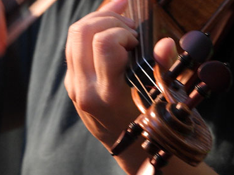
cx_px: 124
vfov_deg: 1.1
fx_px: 9242
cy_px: 100
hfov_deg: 1.5
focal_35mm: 1368
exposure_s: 1/80
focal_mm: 198
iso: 800
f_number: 5.6
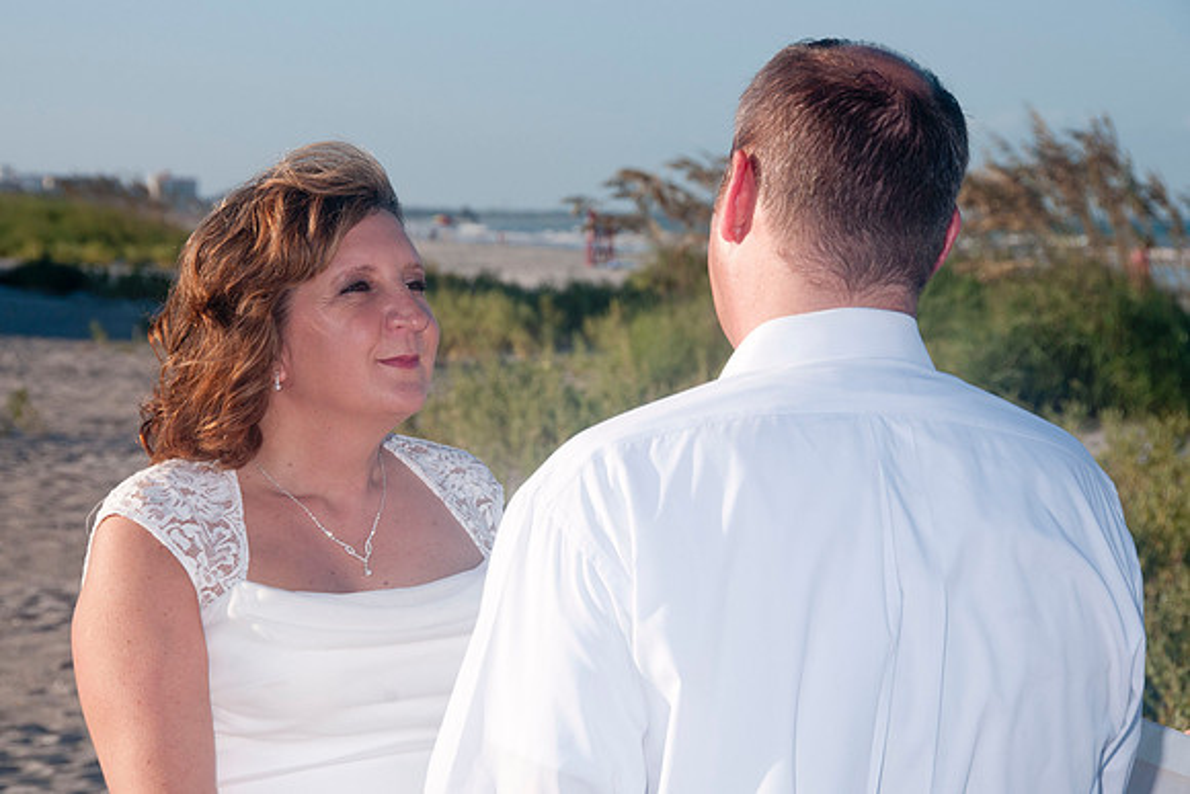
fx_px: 4993
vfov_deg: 9.1
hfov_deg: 13.6
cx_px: 566
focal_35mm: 151
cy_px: 384
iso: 100
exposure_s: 1/250
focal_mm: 95
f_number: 11
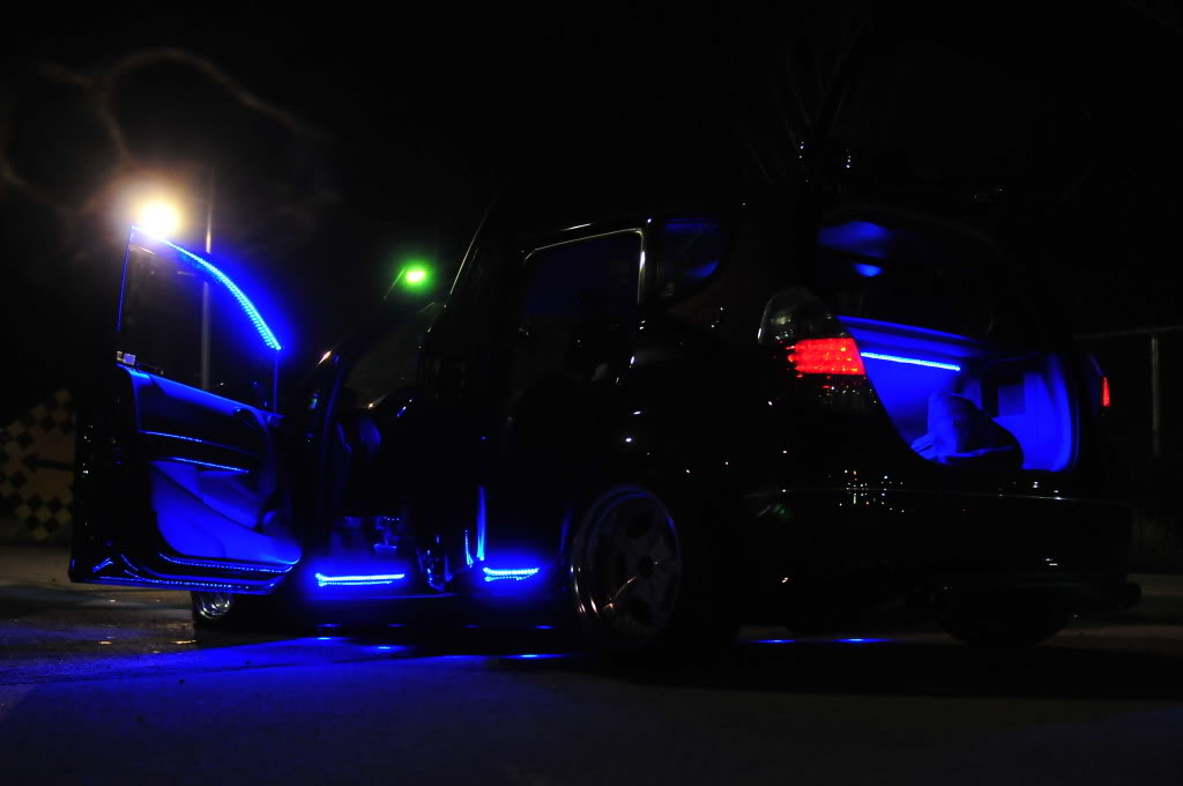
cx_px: 592
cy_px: 393
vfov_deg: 28.9
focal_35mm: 46
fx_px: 1526
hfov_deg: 42.4
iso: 1600
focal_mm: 31
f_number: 2.8
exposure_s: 1/50
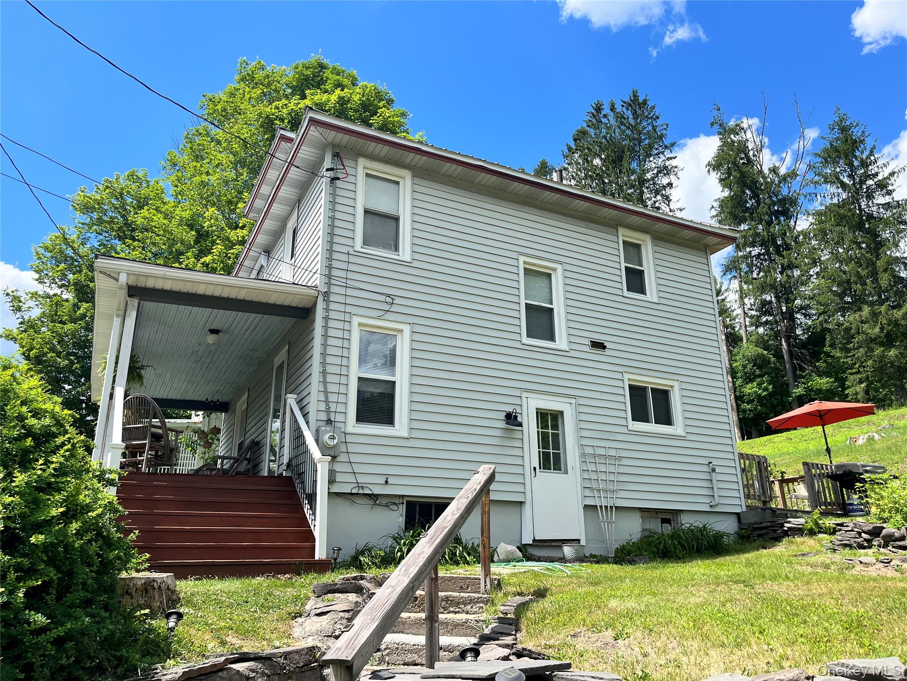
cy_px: 340
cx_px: 454
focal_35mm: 26
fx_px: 681
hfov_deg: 67.3
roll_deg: +0.4
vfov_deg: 53.1
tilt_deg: +19.4
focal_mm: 5.1
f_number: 1.6
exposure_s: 1/2410
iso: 50
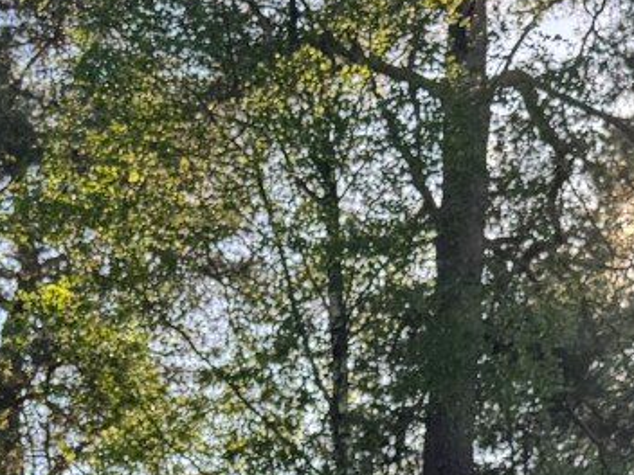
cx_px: 306
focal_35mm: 133
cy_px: 1120
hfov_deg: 14.8
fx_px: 2436
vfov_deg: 9.9
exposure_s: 1/693
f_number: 1.78
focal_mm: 6.76
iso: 80
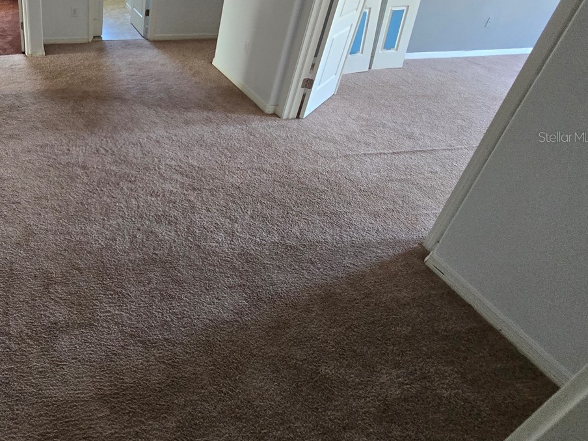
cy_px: 137
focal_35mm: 23
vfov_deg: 57.2
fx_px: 391
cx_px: 79
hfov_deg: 64.0
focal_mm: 2.2
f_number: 2.2
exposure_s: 1/60
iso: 400
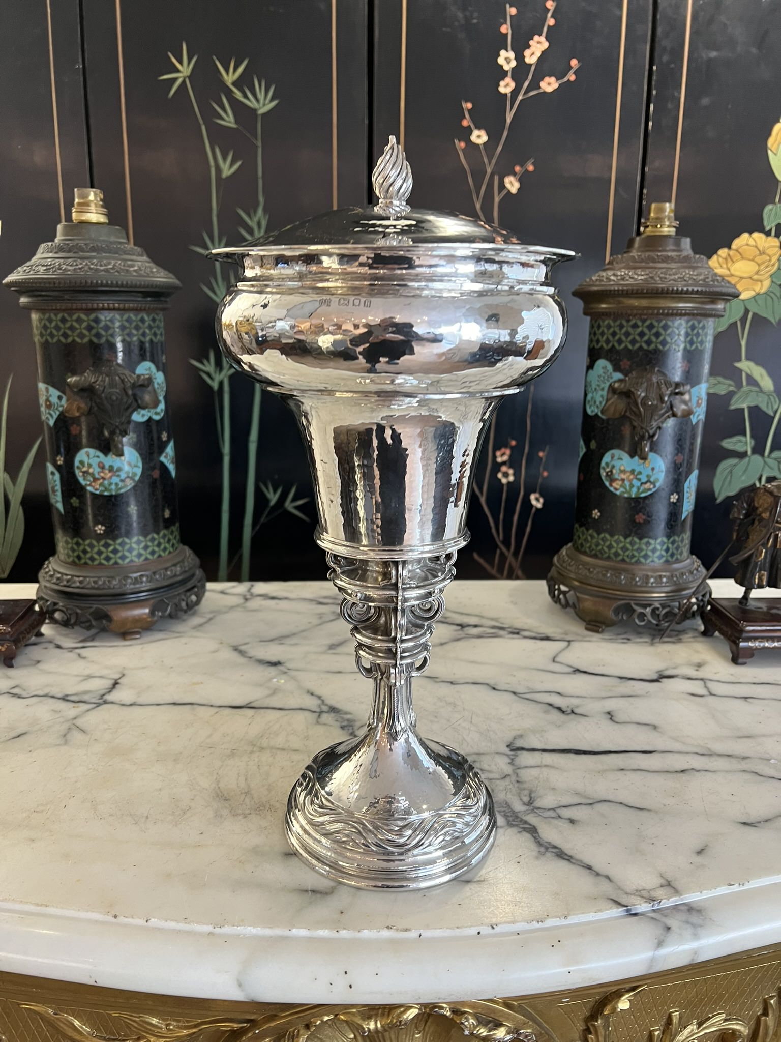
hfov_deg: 53.1
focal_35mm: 26
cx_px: 390
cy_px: 521
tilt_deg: -15.9
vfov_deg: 67.3
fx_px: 782
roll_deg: +0.2
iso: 125
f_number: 1.5
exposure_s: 1/73
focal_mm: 5.7
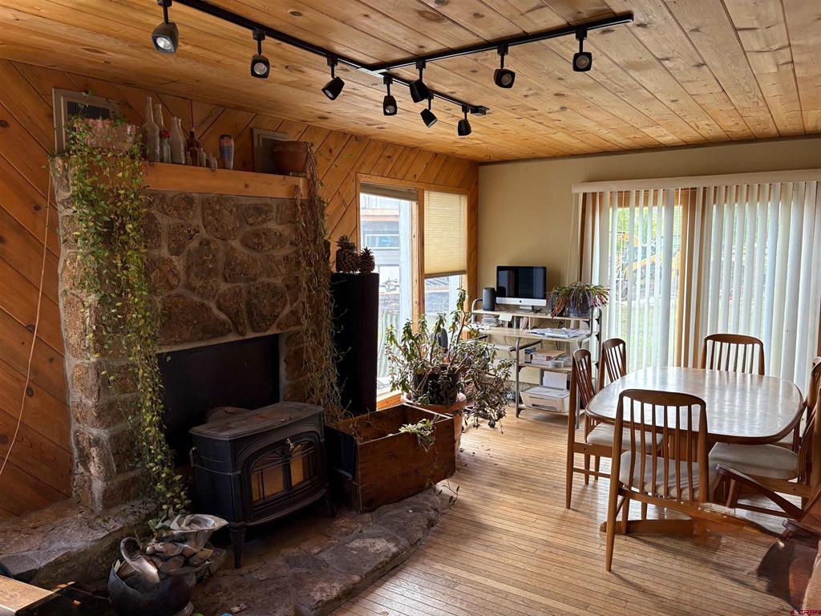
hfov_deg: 67.3
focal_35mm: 26
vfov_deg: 53.1
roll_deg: +0.3
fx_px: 617
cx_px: 410
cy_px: 308
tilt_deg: -6.4
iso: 100
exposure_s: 1/121
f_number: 1.6
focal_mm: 5.96
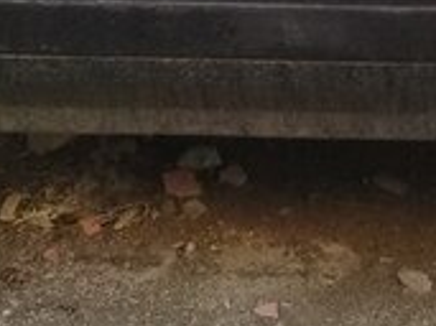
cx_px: 385
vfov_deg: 11.4
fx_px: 1510
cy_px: -266
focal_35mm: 120
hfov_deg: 16.2
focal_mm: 3.3
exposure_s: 1/100
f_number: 2.2
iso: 80
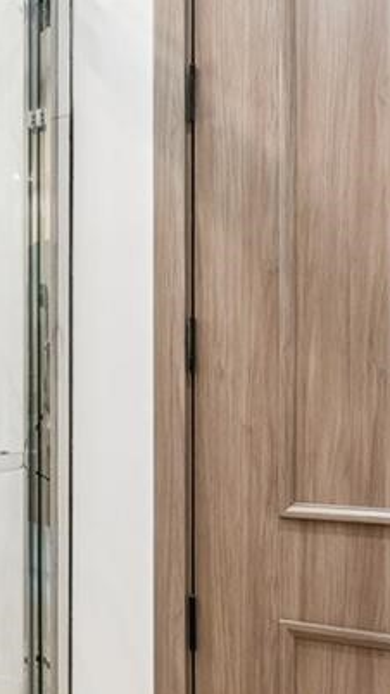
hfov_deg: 26.1
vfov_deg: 50.1
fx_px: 736
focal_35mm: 40
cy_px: 420
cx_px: -91
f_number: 8
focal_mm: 10
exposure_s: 1/15
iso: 160
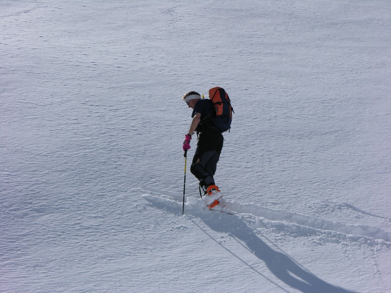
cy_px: 146
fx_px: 1581
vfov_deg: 10.6
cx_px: 196
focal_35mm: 140
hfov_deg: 14.1
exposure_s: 1/635
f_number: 6.8
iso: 50
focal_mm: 34.7
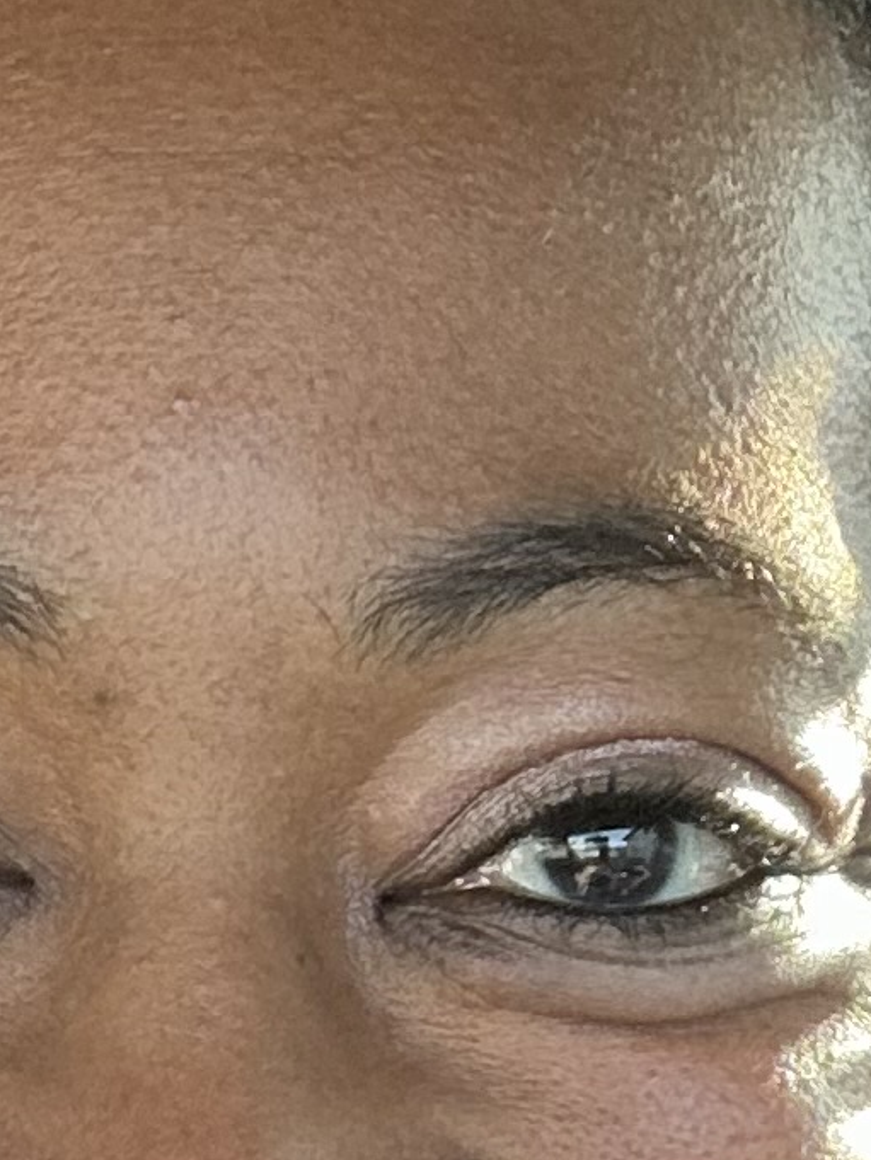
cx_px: 157
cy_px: 1683
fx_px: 4561
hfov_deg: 10.9
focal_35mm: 136
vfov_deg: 13.7
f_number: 1.9
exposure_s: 1/60
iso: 80
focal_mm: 2.69
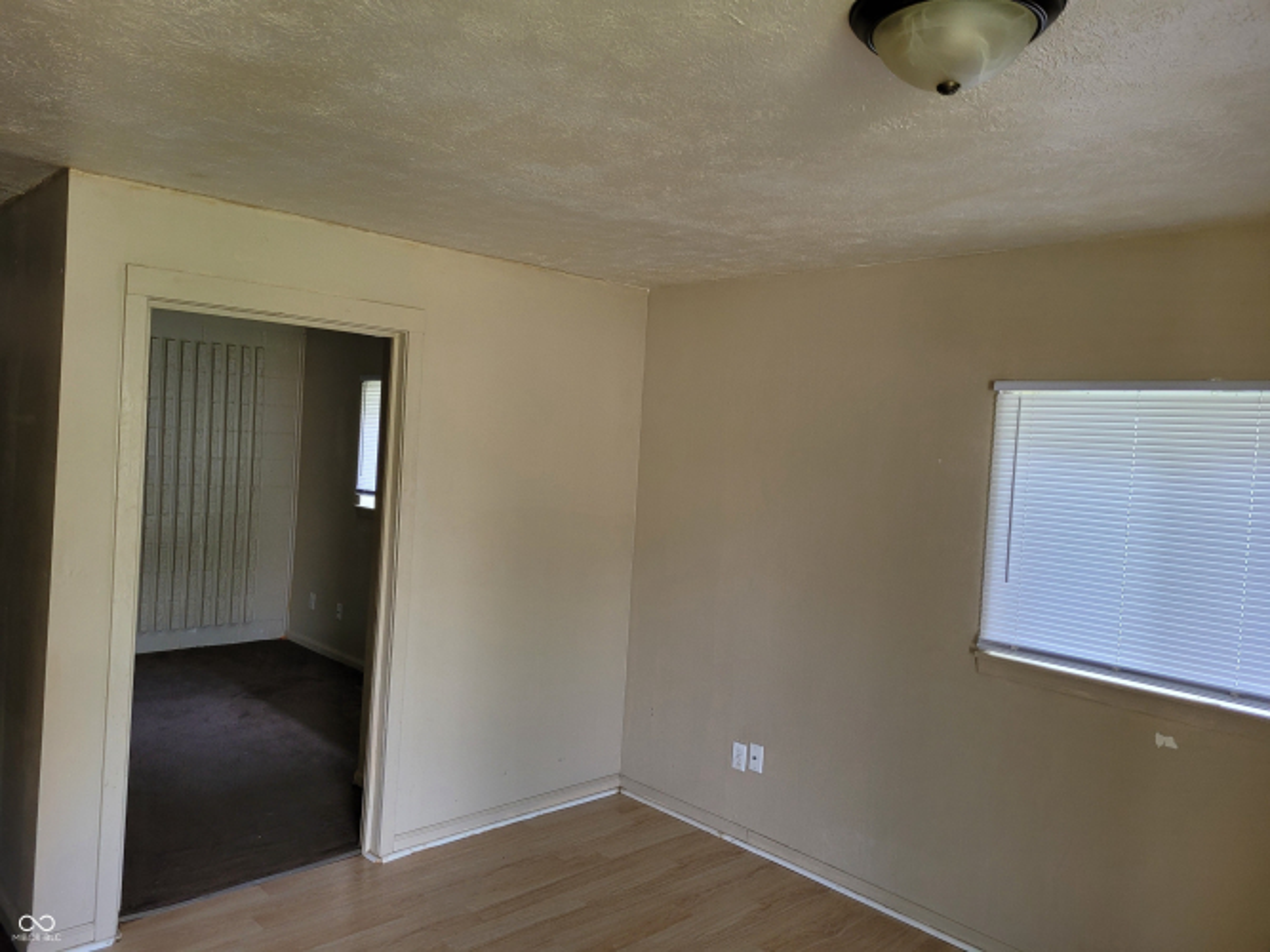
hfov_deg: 67.3
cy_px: 476
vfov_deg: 53.0
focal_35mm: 26
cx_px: 635
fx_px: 954
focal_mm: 5.4
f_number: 1.8
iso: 160
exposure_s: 1/120
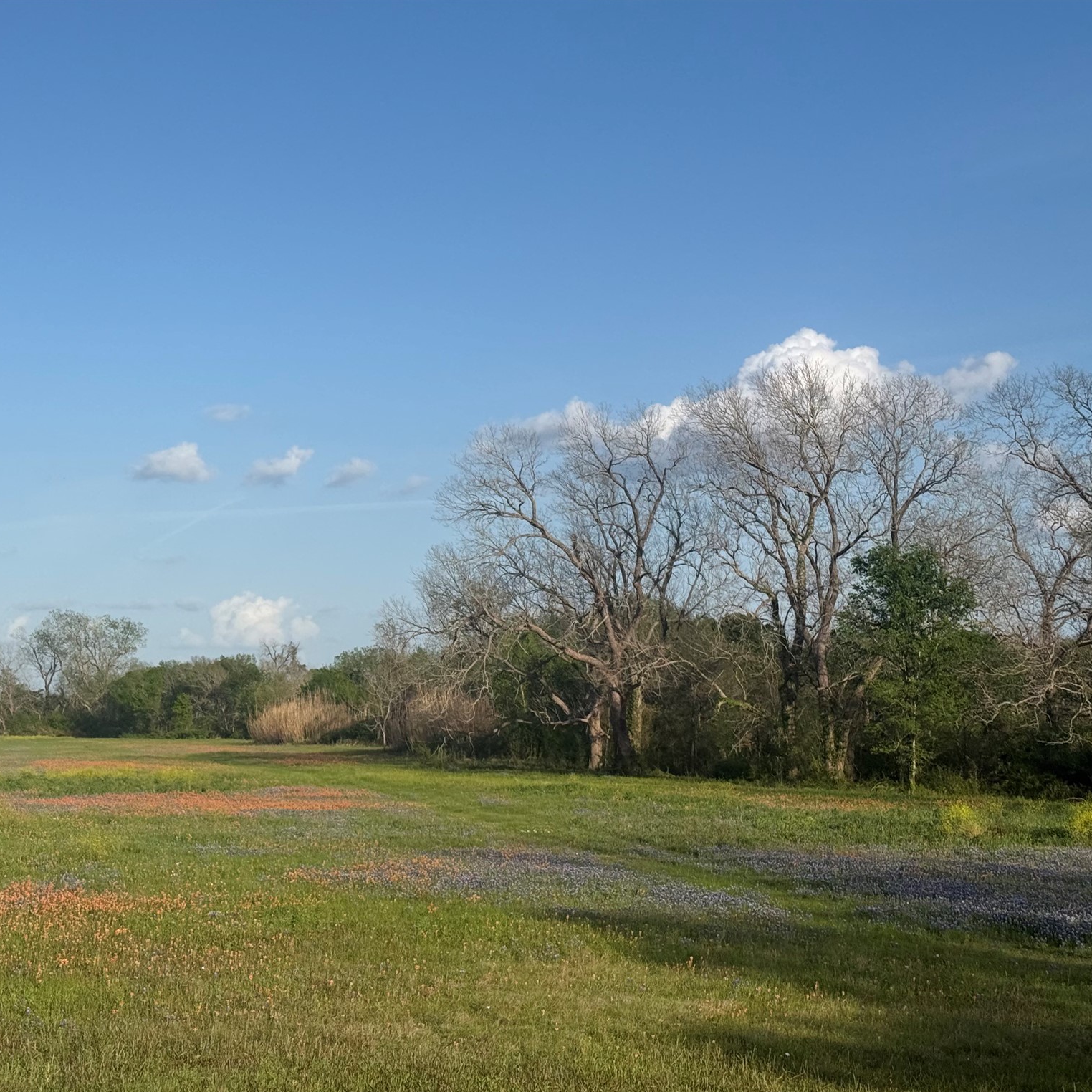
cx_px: 380
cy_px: 548
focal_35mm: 57
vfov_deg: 30.0
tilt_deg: +4.1
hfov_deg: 29.9
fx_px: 2034
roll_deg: +0.6
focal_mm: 6.76
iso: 80
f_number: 1.78
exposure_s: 1/7874
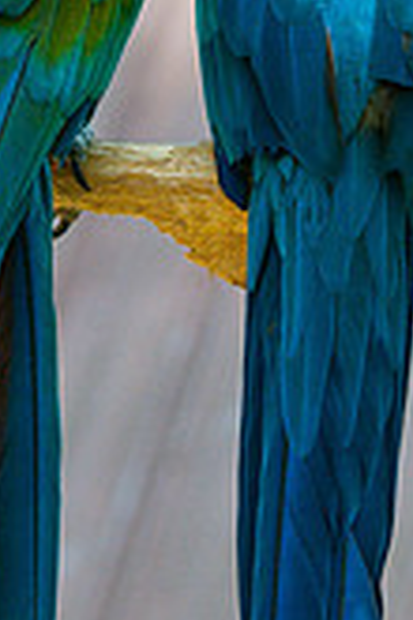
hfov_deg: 2.2
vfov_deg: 3.4
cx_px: 178
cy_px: 240
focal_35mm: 613
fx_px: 10548
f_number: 8
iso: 1250
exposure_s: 1/500
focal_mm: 150
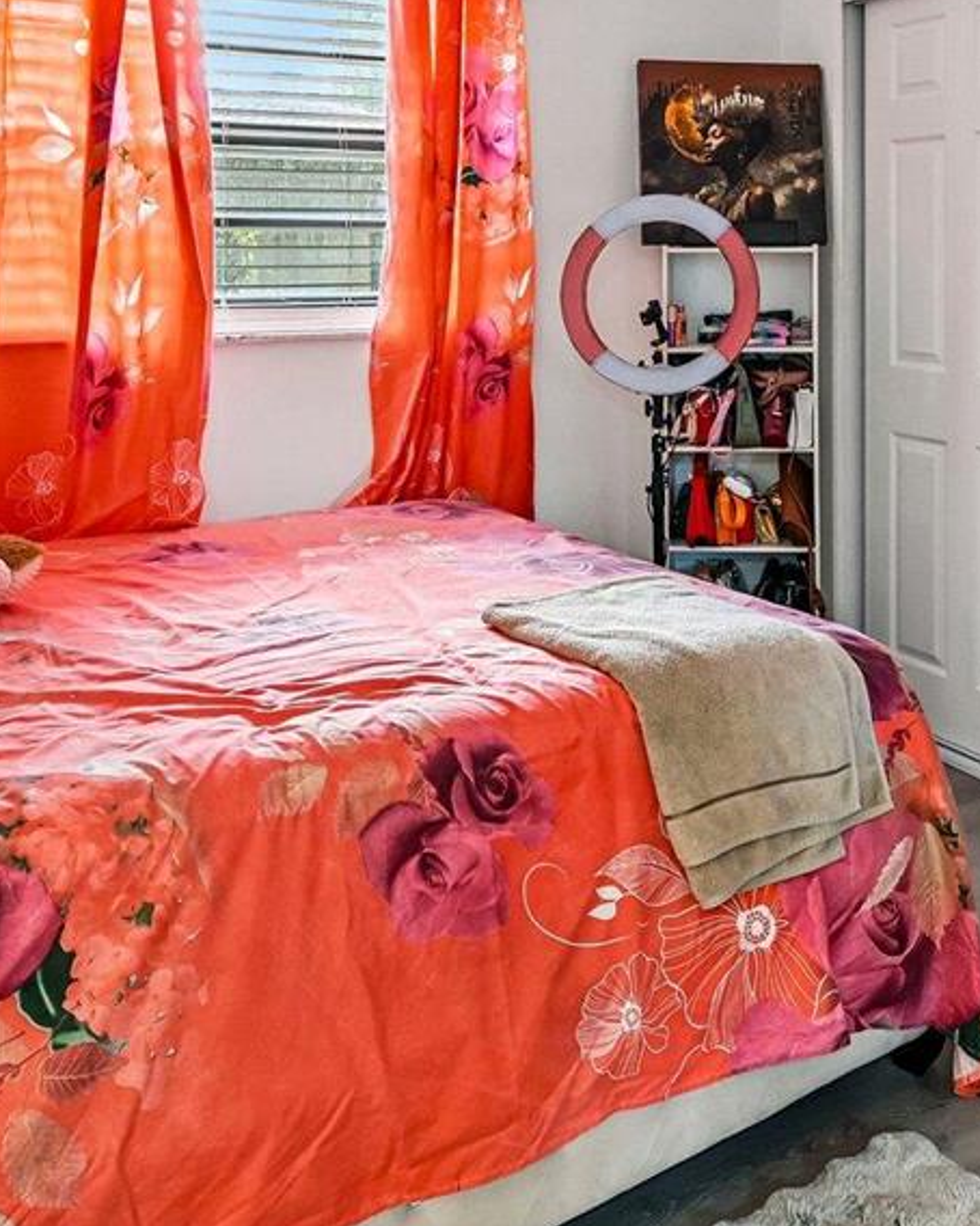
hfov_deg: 39.5
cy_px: 274
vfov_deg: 46.9
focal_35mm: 37
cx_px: 682
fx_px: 1342
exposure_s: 1/40
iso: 2500
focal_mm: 14
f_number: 8
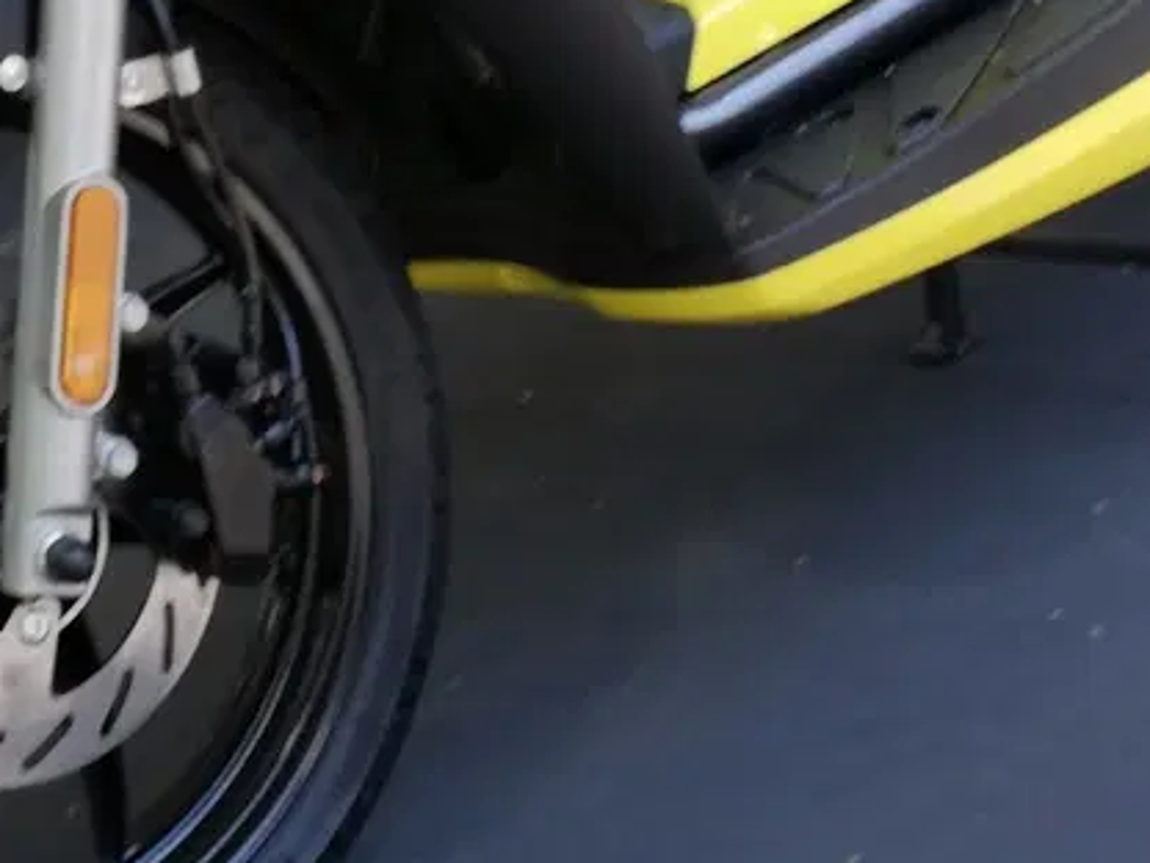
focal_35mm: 75
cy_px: 83
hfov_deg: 24.8
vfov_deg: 19.3
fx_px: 2492
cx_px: 14
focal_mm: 3.81
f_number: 2.2
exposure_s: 1/120
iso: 50
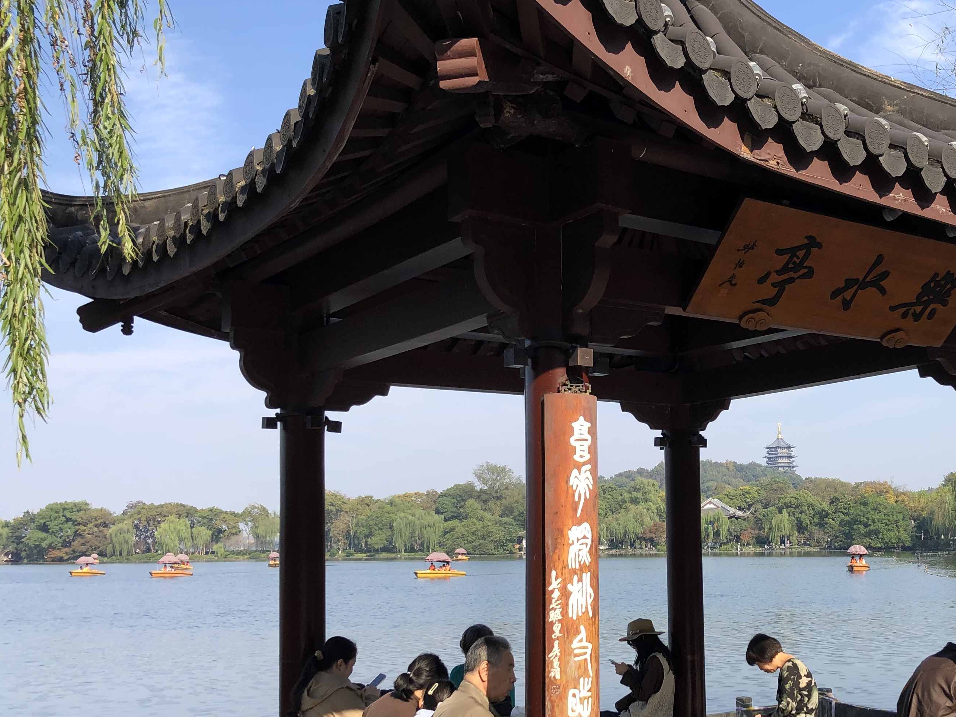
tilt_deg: +0.4
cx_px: 685
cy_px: 493
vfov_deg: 33.2
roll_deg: +0.4
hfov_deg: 42.8
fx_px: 1188
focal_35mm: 43
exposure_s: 1/1091
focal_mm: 3.99
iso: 20
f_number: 1.8
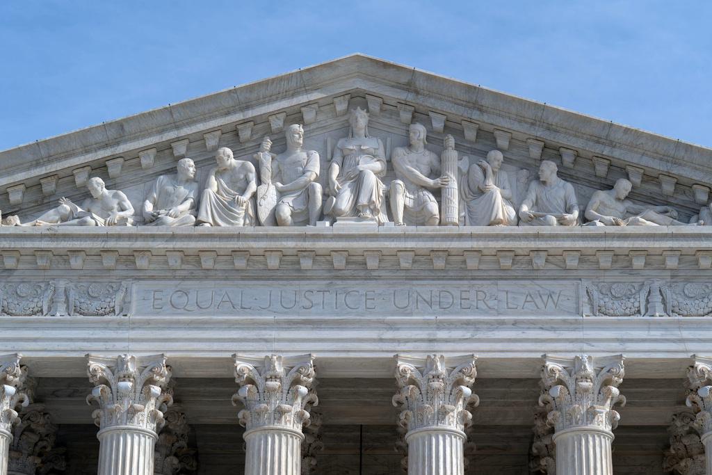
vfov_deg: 12.7
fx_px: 2136
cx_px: 356
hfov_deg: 18.9
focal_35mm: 108
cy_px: 238
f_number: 5.6
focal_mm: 108
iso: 100
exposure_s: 1/1000
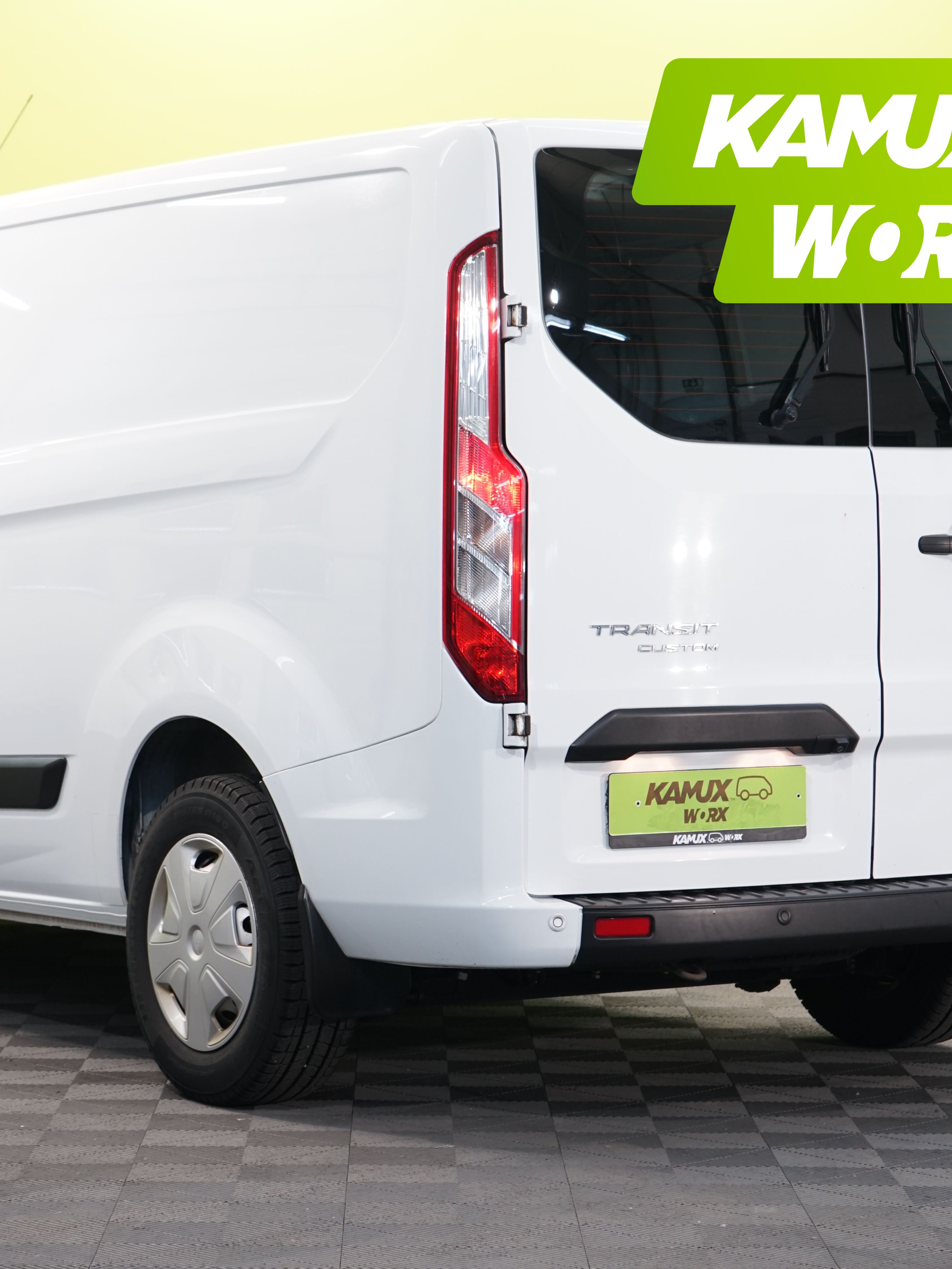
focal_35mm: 102
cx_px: 353
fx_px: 3740
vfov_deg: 19.3
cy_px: 630
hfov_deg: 14.5
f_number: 5.6
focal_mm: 70
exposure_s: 1/25
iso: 500
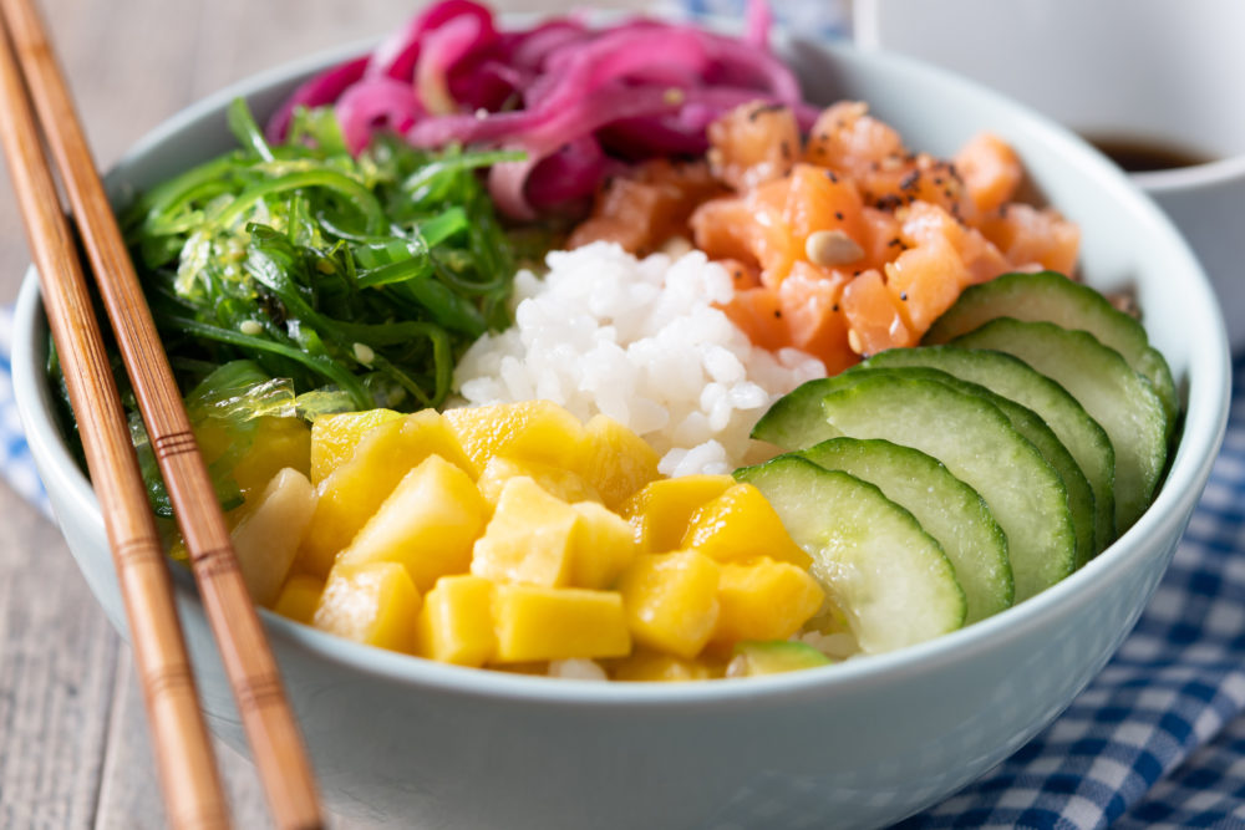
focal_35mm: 90
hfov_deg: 22.6
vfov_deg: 15.2
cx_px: 622
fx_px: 3113
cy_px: 415
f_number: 4.5
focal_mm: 60
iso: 100
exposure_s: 1/200
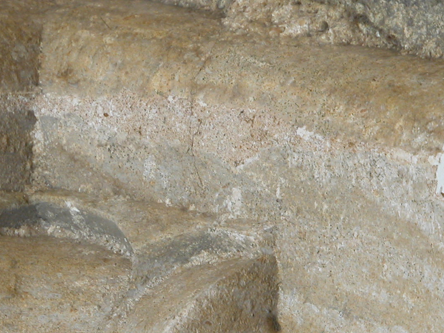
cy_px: 263
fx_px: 5374
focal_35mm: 419
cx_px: 83
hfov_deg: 4.7
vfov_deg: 3.5
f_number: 4
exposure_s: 1/15
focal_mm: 44.7
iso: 100
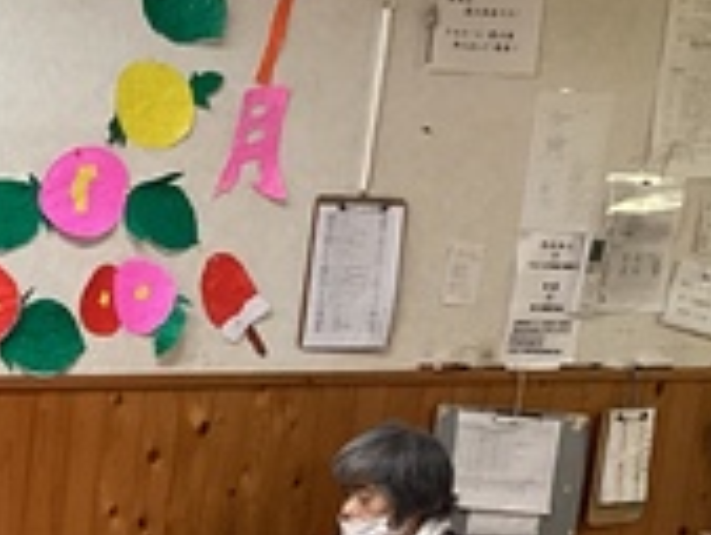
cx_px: -505
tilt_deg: -15.5
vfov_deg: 12.9
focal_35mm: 110
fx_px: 2261
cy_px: 758
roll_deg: -2.0
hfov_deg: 15.7
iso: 160
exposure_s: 1/50
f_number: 2.4
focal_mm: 3.3
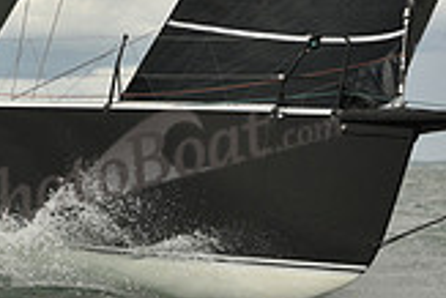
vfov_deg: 4.8
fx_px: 3534
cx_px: -183
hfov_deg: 7.1
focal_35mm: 285
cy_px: 62
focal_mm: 80
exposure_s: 1/800
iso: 320
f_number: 11
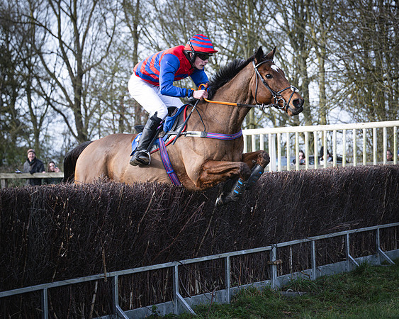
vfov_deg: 16.1
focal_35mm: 95
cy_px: 148
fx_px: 1127
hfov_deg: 20.1
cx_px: 193
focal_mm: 70
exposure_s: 1/2000
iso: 400
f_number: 2.8
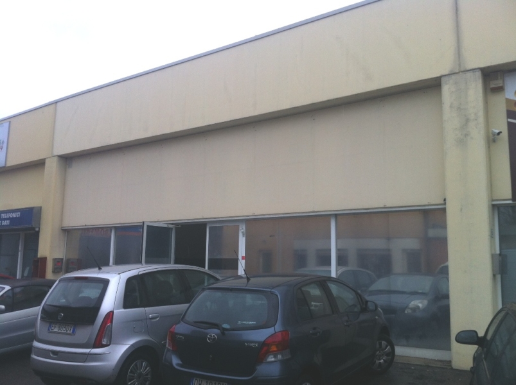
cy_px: 192
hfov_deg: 52.7
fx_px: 521
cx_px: 258
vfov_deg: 40.6
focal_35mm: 35
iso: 80
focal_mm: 3.85
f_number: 2.8
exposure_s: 1/308
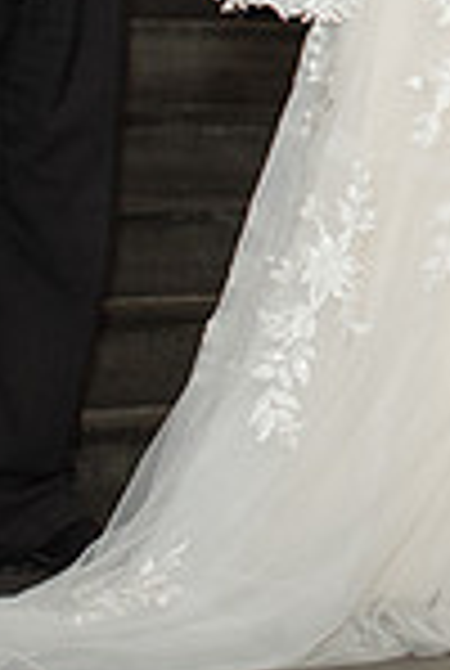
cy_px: -441
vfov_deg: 7.9
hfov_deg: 5.3
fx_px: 4740
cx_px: 851
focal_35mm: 254
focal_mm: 50
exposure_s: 1/200
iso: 800
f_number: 3.5
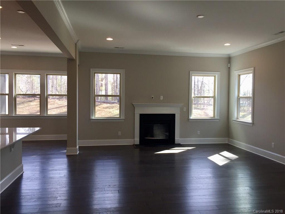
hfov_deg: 61.7
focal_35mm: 29
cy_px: 107
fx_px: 239
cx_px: 142
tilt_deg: -1.8
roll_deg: -0.8
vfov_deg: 48.2
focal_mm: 4.15
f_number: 2.2
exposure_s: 1/120
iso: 50
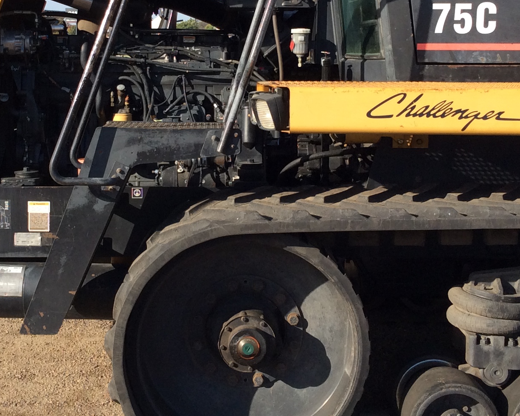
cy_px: 116
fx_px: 1016
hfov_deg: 28.6
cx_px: 205
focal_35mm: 66
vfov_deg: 23.0
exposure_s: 1/923
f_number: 2.4
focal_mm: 3.3
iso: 32
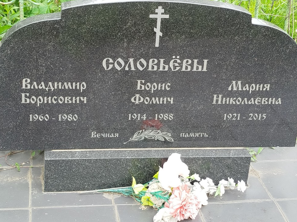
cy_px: 97
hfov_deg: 27.4
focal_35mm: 71
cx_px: 140
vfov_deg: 20.7
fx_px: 609
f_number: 1.7
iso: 64
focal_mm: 5.31
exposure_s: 1/100
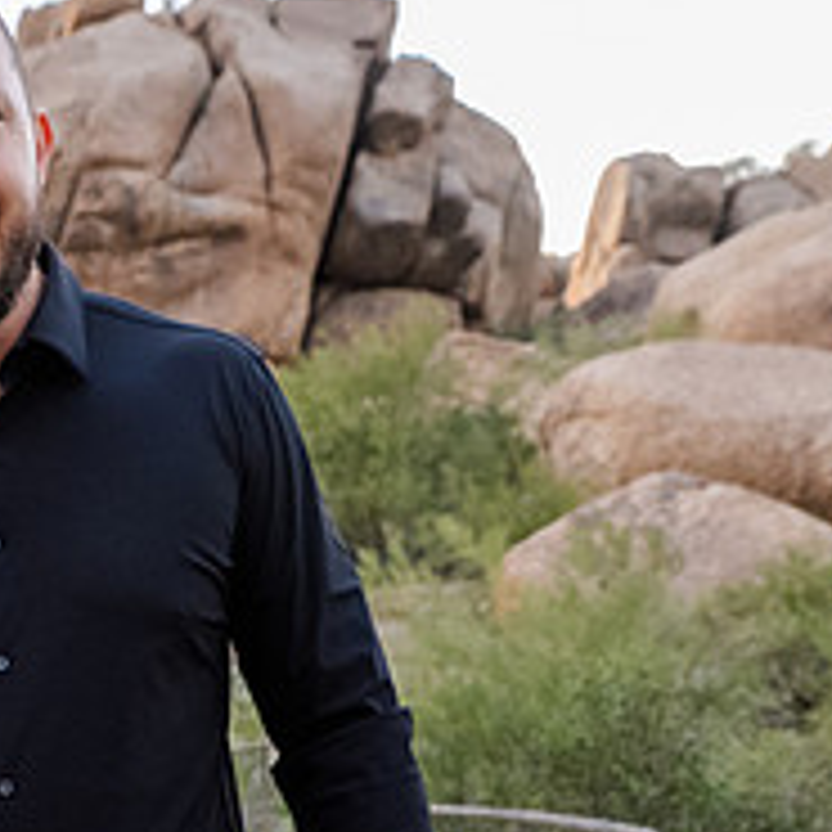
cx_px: -135
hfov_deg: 24.6
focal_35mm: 64
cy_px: 834
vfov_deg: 25.5
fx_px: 1740
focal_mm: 24
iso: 3200
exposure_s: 1/250
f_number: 5.6
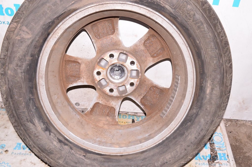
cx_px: 126
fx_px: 294
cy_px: 84
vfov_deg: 31.8
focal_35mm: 42
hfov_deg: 46.4
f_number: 8
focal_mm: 28
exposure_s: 1/160
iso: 1600
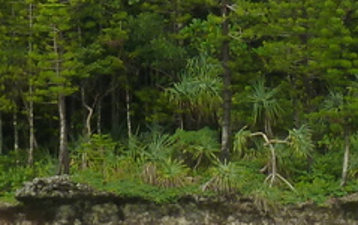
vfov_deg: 5.1
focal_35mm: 255
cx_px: 184
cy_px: -176
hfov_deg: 8.2
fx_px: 2491
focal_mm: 7.9
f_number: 3.8
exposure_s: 1/80
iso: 125
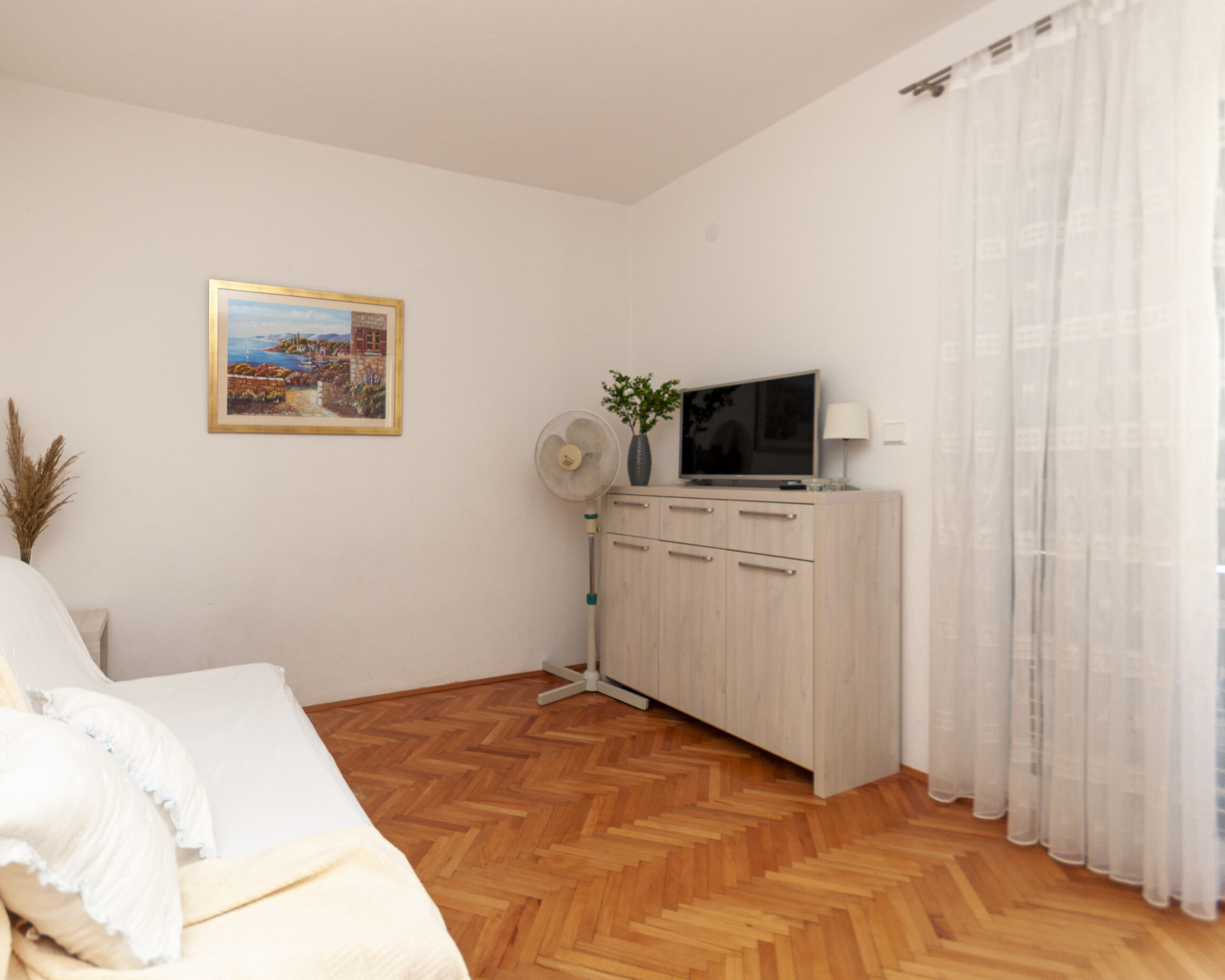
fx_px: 616
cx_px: 504
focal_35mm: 17
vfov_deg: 77.0
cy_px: 490
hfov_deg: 88.7
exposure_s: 1/60
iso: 160
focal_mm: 10
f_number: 4
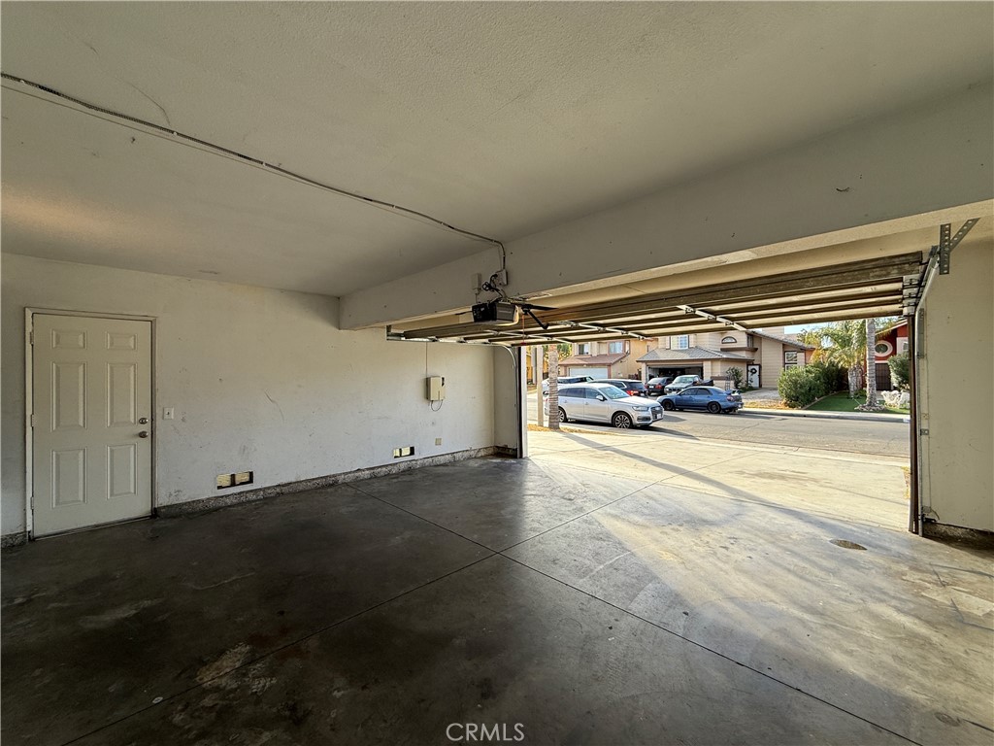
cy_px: 373
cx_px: 497
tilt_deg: +1.4
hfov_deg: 102.1
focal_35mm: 14
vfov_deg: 85.7
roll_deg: -0.3
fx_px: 402
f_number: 2.2
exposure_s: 1/398
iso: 50
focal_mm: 2.22
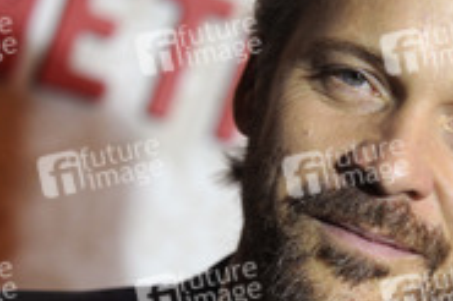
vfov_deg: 5.4
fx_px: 3218
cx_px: 377
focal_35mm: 256
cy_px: 230
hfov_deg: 8.0
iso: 1600
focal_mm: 105
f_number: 3.5
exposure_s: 1/160
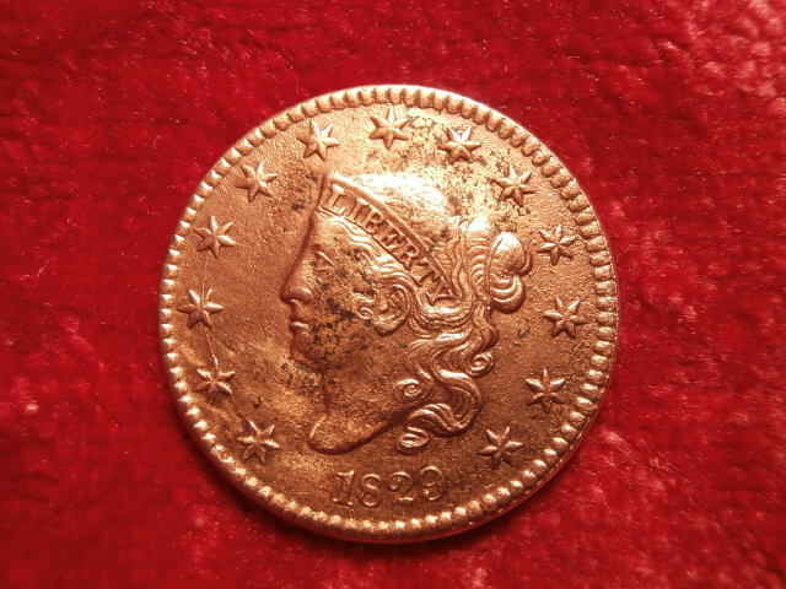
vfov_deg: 37.7
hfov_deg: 49.0
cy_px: 294
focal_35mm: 38
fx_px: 863
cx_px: 393
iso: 100
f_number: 3.9
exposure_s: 1/100
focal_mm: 6.67
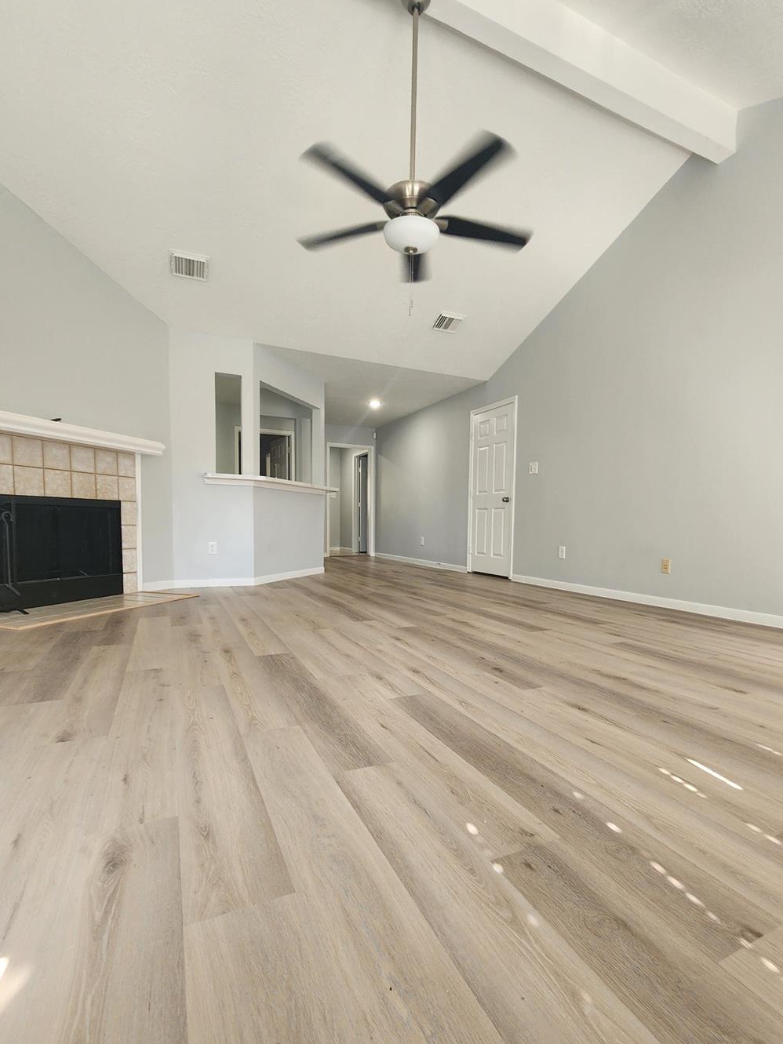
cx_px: 395
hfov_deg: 81.7
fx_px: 452
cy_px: 563
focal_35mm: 15
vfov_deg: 98.0
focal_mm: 2.2
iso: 160
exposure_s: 1/60
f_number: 2.2
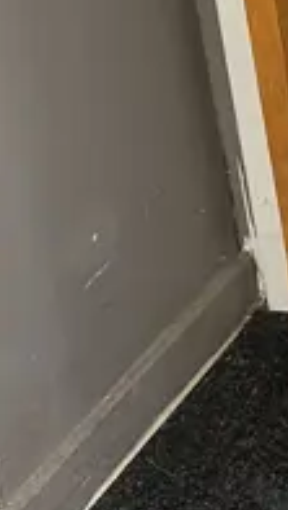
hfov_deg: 6.3
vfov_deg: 14.6
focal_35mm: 136
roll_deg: -2.4
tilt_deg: -19.5
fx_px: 1844
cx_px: 1326
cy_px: -269
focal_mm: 6.86
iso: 125
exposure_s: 1/50
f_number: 1.78
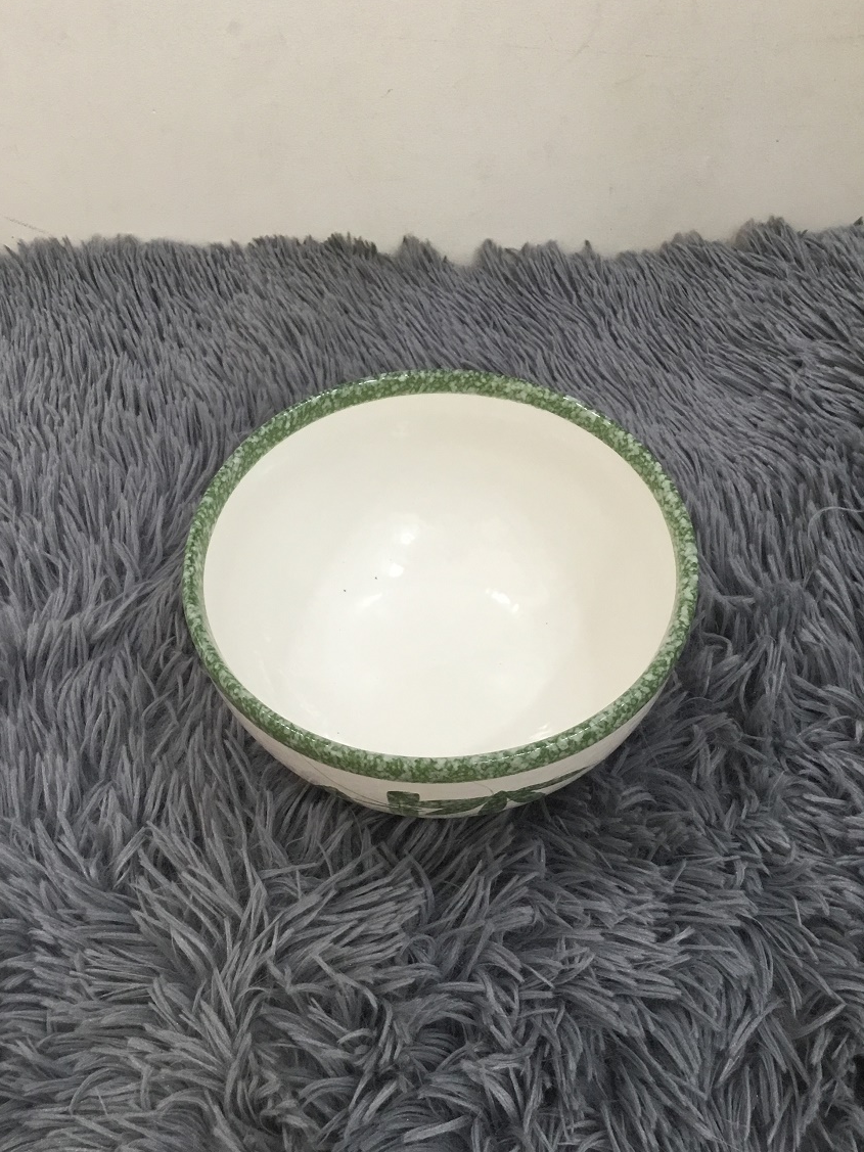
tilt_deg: -49.9
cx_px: 405
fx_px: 1098
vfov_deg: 55.3
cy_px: 555
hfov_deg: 42.9
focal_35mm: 33
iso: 64
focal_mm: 3.3
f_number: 2.4
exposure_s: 1/33
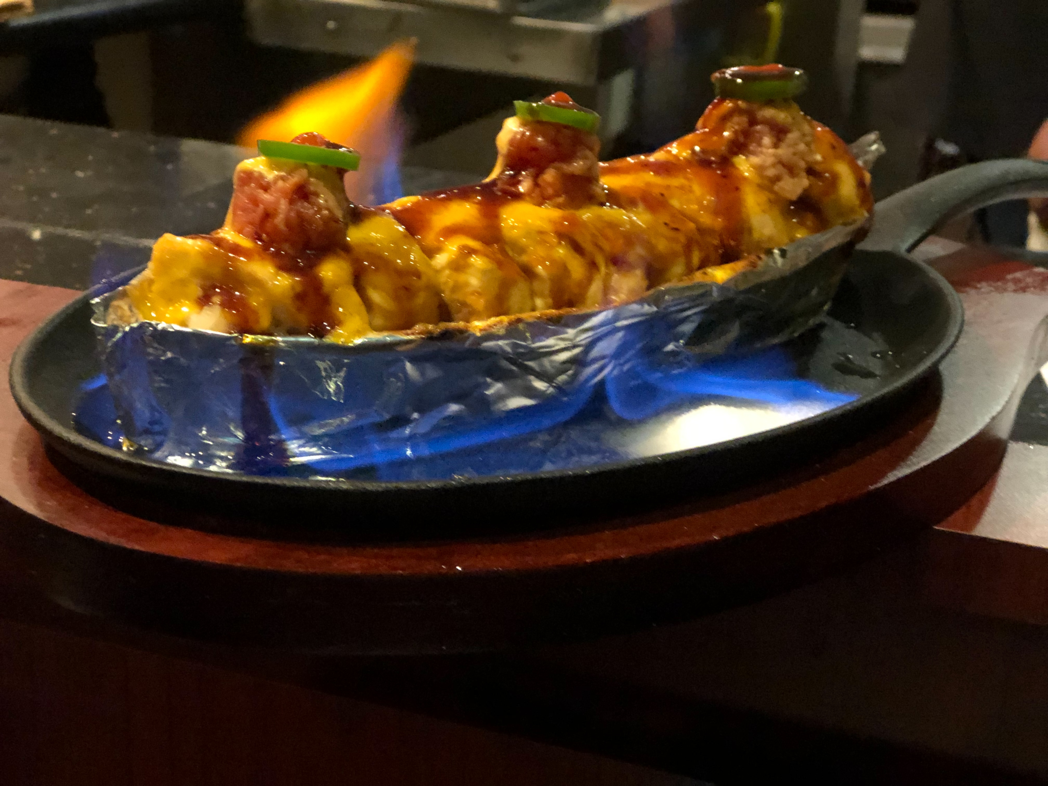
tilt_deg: -20.3
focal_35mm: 57
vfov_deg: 25.7
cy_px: 393
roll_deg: -2.6
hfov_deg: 33.8
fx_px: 1726
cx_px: 524
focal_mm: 6.6
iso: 1250
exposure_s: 1/30
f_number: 2.8
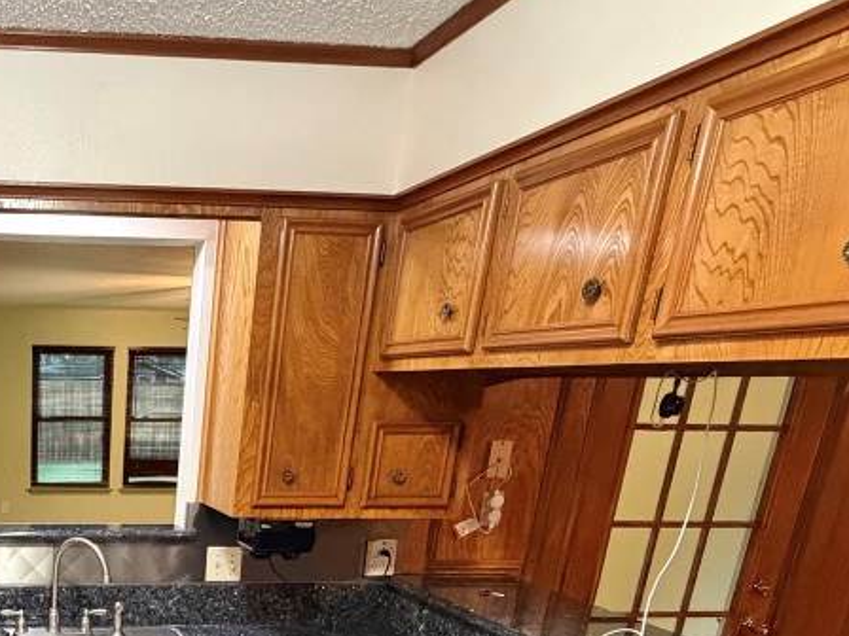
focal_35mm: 32
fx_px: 785
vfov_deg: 39.5
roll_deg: -0.3
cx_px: 34
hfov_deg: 48.6
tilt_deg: -16.6
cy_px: 619
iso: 800
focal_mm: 2.22
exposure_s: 1/60
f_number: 2.2
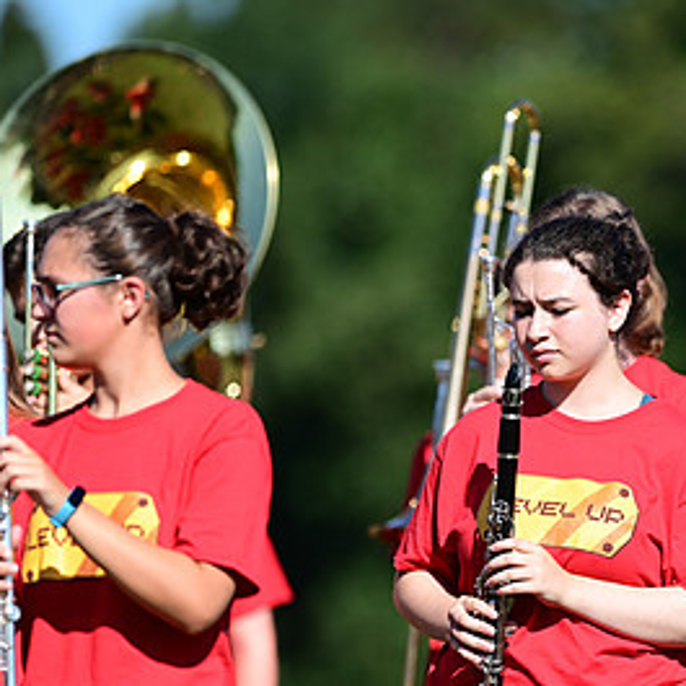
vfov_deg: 3.1
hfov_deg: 3.1
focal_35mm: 557
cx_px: 580
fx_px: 12488
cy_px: 494
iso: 100
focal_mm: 300
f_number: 2.8
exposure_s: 1/1600
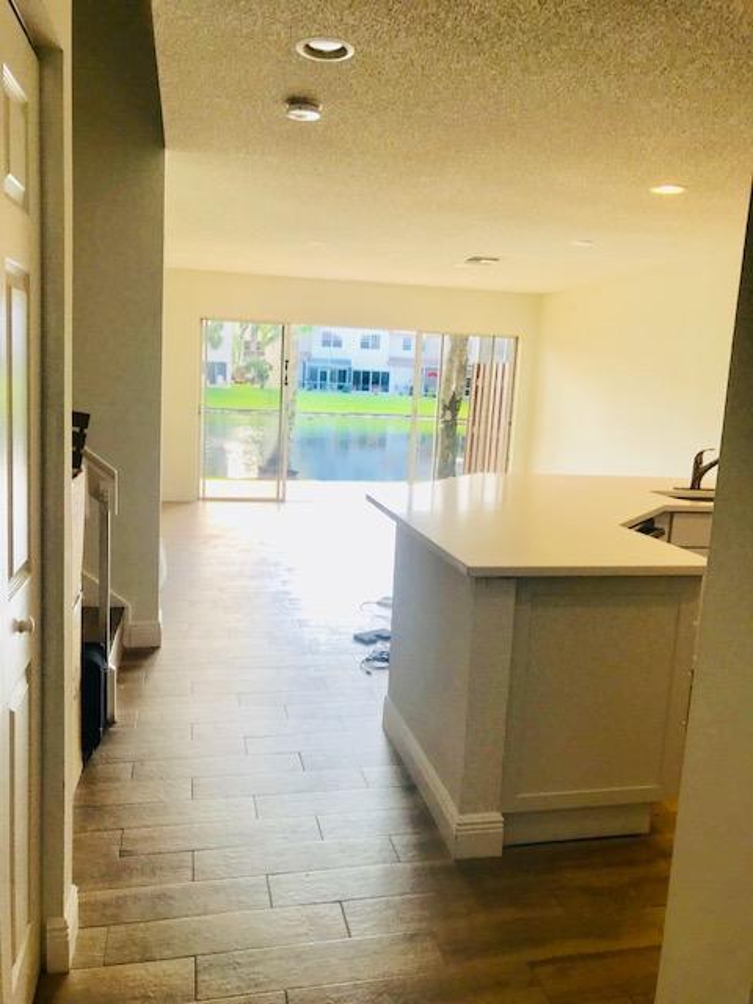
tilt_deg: -11.5
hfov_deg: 49.7
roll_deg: -3.4
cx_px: 376
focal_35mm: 28
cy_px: 502
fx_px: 812
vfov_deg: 63.4
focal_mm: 3.99
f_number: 1.8
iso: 20
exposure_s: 1/159
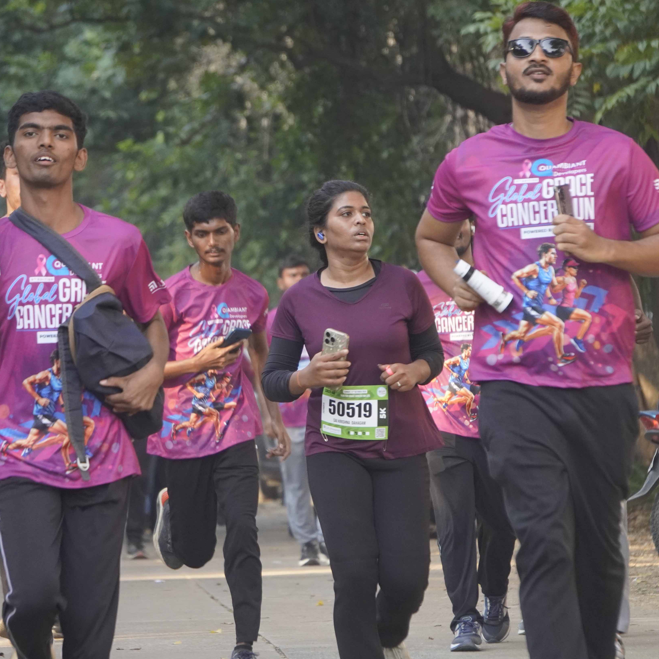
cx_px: 281
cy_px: 377
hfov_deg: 4.4
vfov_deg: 4.4
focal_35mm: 398
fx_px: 8572
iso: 1250
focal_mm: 170
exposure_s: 1/320
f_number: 6.3
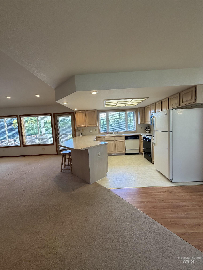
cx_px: 102
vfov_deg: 102.1
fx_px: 109
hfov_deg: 85.7
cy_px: 135
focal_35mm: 14
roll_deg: +4.9
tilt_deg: -4.1
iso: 125
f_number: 2.2
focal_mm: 2.22
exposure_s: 1/120
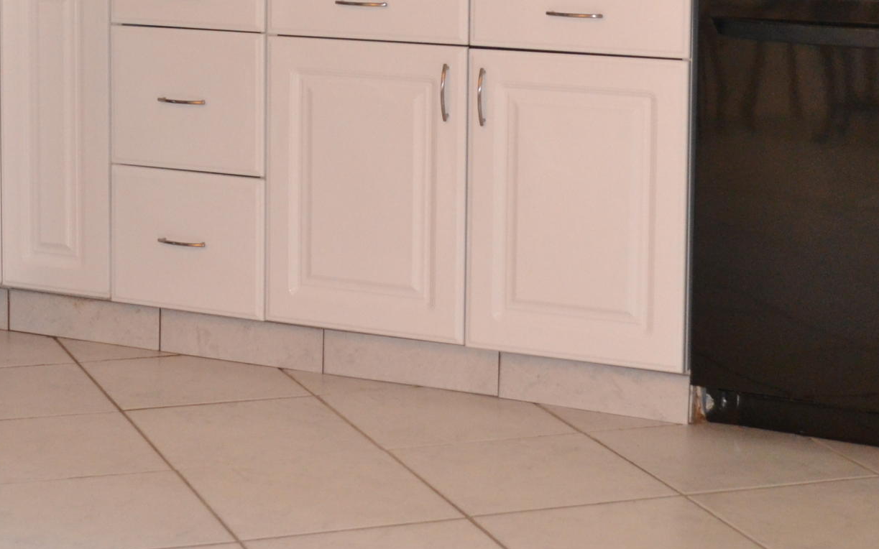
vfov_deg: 14.1
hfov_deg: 22.9
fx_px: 2156
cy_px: -86
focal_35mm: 90
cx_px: 288
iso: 1100
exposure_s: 1/60
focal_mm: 24
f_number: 4
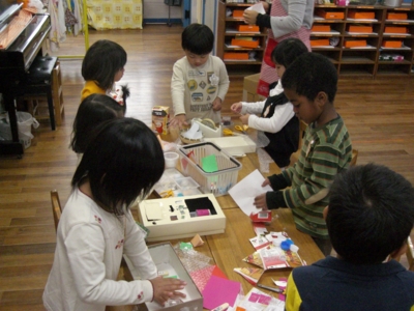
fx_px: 454
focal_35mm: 38
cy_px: 156
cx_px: 207
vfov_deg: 37.7
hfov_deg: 49.0
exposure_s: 1/100
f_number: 3.1
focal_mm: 6.3
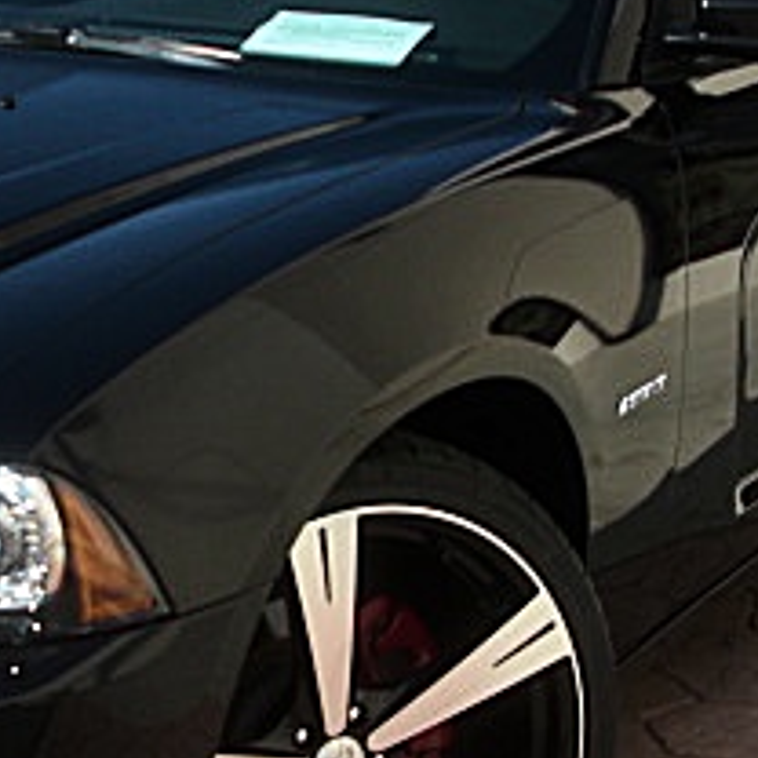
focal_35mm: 117
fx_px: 2899
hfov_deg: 14.8
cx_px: 87
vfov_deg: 14.9
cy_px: 466
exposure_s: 1/320
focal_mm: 7.6
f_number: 3.1
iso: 50
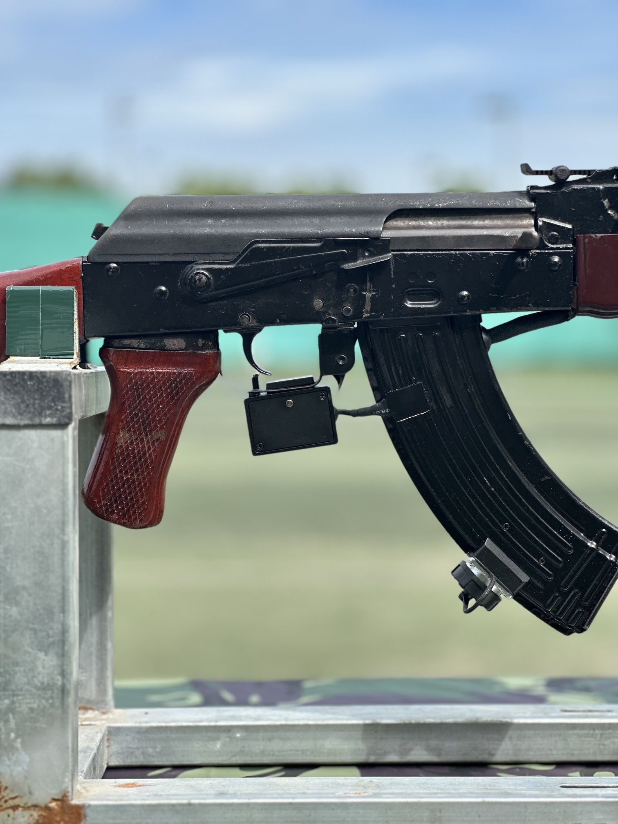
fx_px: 1833
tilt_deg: -1.2
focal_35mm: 77
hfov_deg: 19.1
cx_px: 309
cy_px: 412
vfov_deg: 25.3
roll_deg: -1.3
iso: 32
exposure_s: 1/348
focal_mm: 9
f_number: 2.8
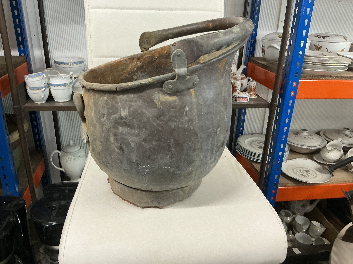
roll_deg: -3.7
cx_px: 176
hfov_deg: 61.7
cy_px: 132
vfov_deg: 48.2
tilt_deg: -25.3
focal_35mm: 29
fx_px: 296
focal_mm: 3
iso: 80
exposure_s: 1/50
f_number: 1.8
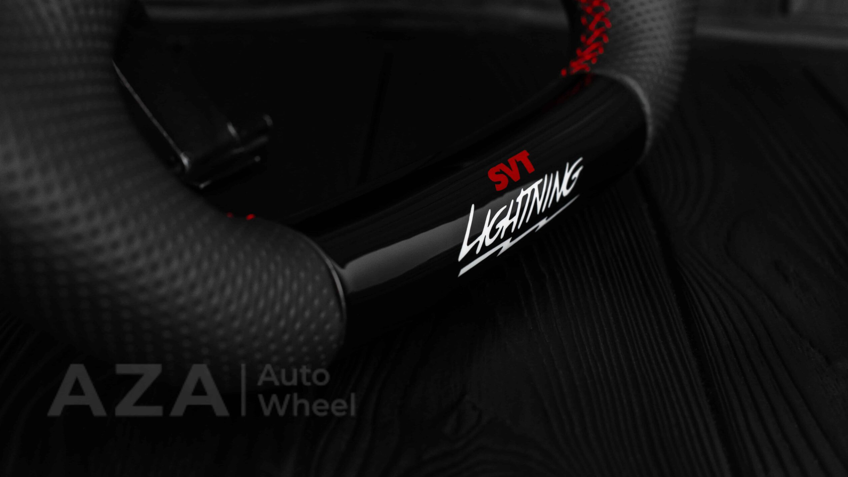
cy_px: 201
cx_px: 425
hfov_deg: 37.5
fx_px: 1249
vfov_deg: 21.6
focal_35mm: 56
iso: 500
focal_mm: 35
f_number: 6.3
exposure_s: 1/125
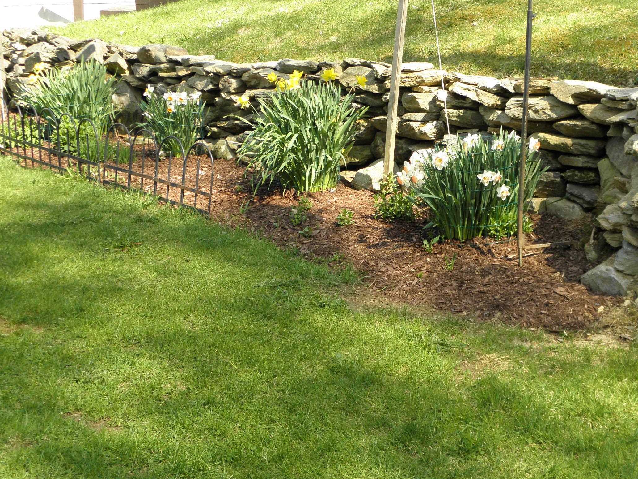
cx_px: 386
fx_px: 1143
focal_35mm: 62
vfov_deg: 23.6
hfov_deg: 31.1
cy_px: 210
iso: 100
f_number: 4
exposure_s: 1/125
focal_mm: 9.1
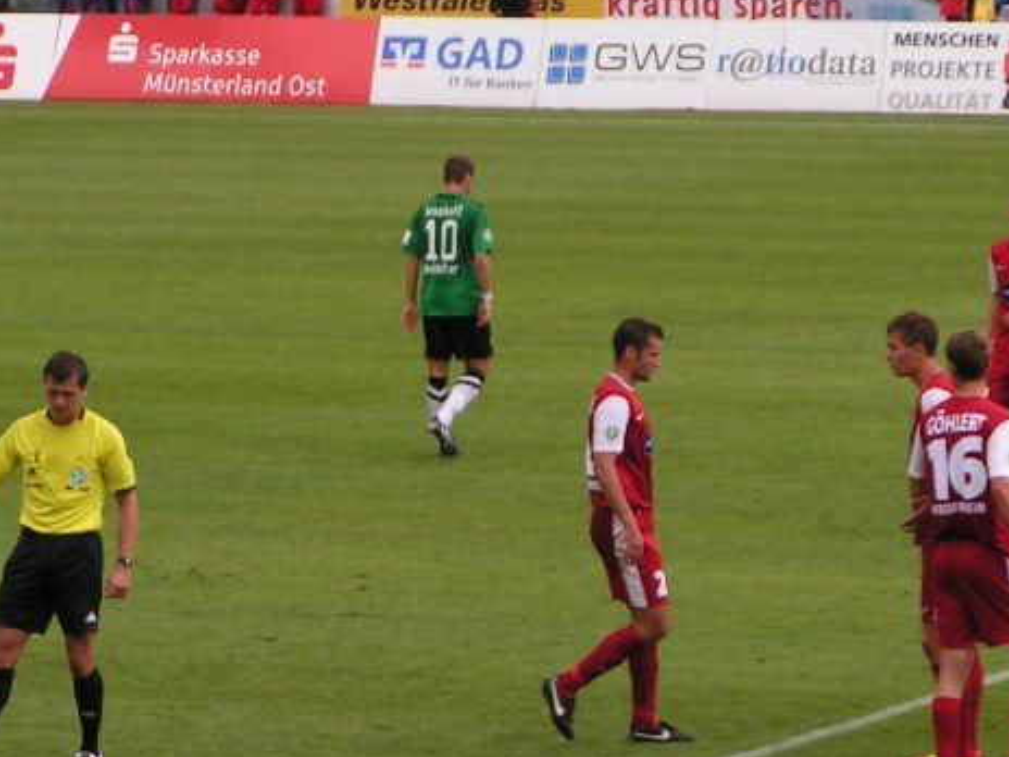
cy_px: 411
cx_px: 435
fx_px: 8249
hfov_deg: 7.0
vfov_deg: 5.3
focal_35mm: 283
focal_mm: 25.1
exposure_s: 1/200
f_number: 3.5
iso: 50
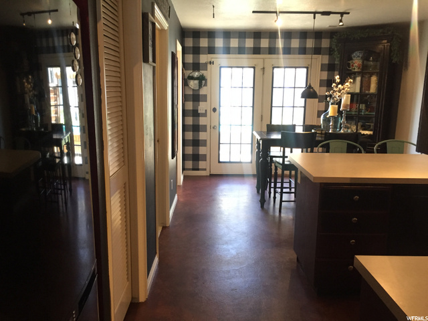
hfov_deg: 61.7
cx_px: 214
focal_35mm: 29
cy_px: 160
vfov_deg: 48.2
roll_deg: -1.9
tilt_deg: -11.6
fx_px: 359
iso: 125
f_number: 2.2
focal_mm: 4.15
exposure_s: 1/30
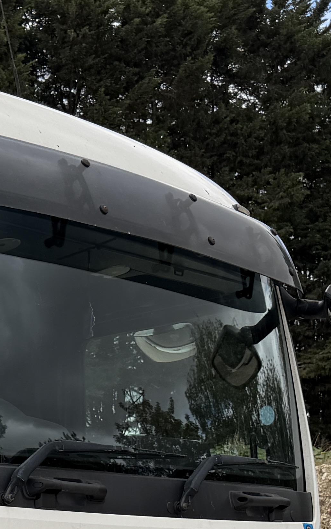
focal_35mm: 88
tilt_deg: -1.7
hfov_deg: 13.7
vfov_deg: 22.0
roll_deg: +0.1
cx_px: -205
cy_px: 608
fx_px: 1270
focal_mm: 6.76
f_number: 1.78
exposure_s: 1/3425
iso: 80
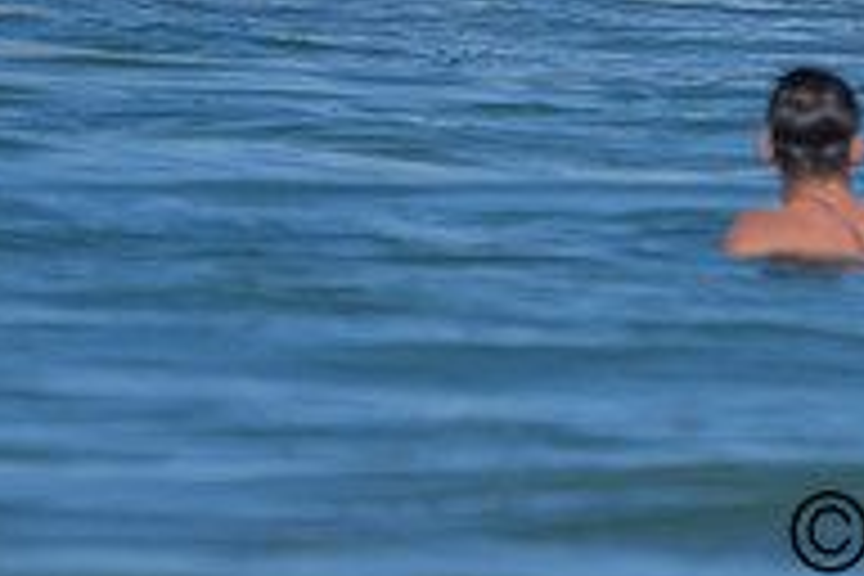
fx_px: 79434
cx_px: 847
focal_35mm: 3310
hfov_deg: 0.6
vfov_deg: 0.4
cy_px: -170
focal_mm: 800
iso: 180
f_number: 6.3
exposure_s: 1/2000
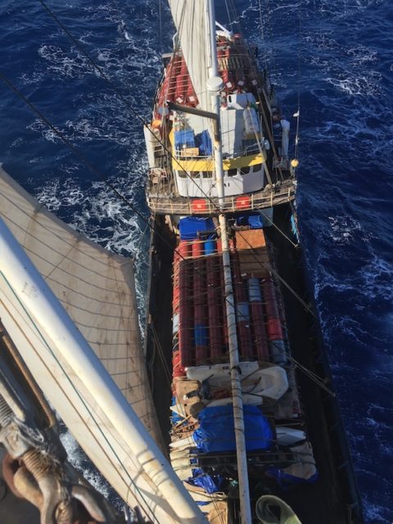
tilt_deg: -56.0
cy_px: 262
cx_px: 196
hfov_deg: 48.2
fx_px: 439
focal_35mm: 29
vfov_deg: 61.7
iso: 25
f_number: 2.2
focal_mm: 4.15
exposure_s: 1/1451
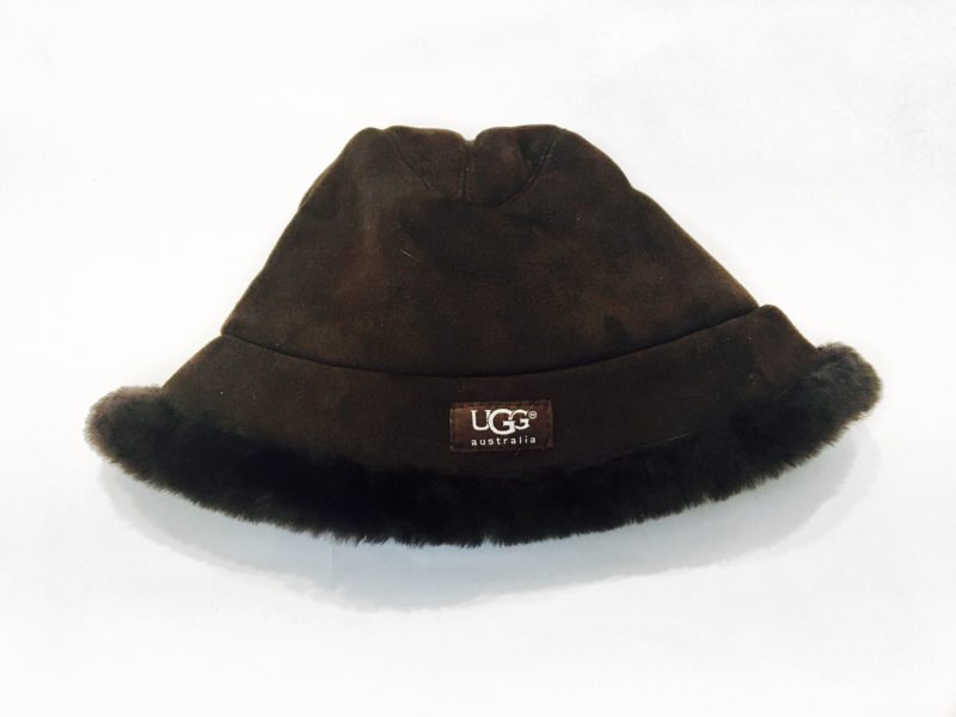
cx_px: 478
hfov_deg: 61.7
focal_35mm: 29
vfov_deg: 48.2
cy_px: 358
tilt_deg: -47.4
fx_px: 801
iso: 200
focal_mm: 4.15
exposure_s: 1/24
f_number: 2.2
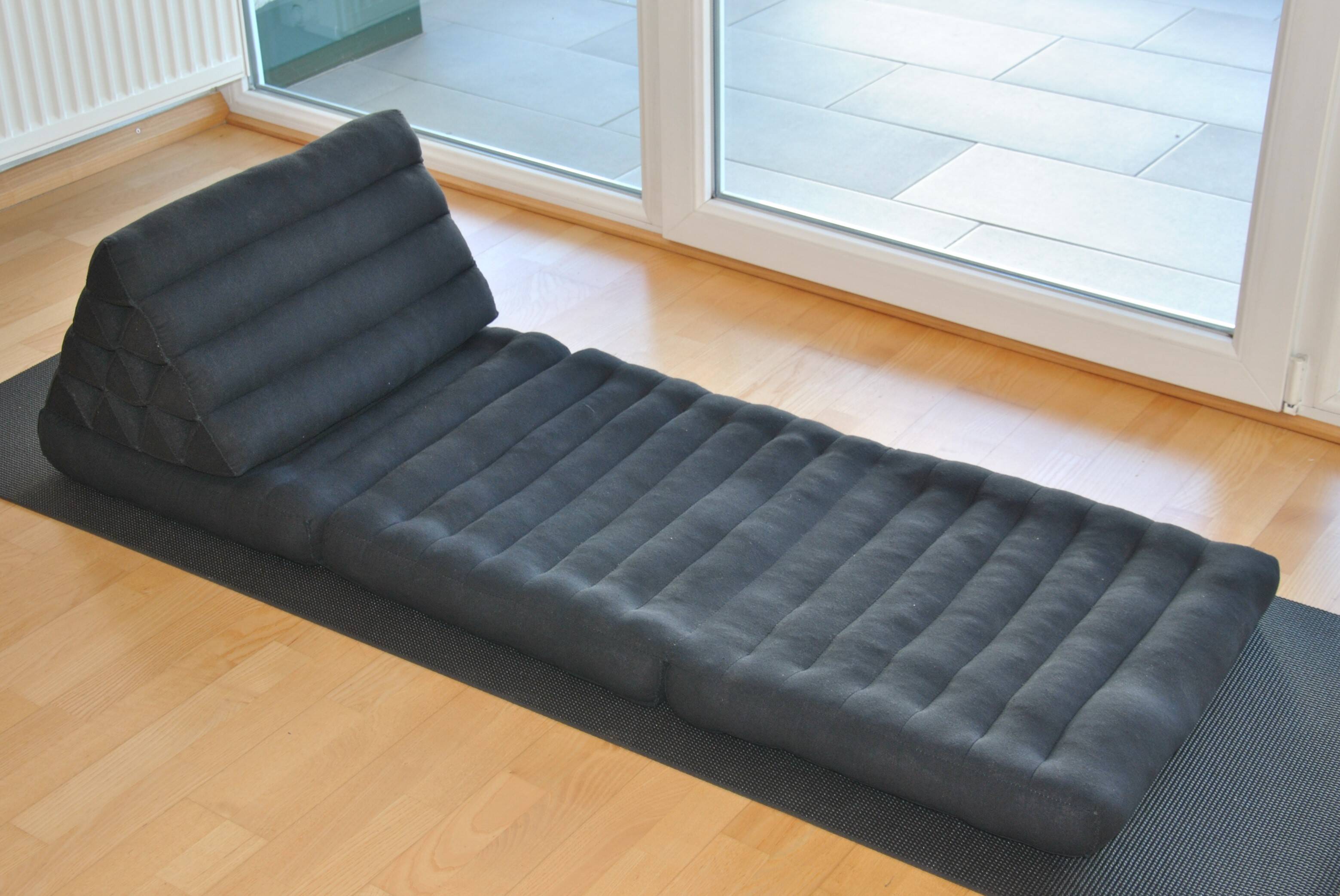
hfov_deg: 46.4
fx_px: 1565
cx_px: 670
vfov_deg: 32.0
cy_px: 448
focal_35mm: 42
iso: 200
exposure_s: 1/60
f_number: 4
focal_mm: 28
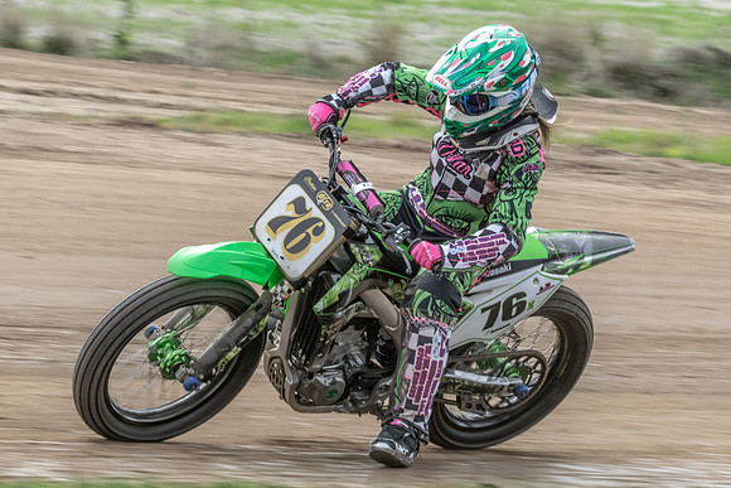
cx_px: 339
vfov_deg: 4.2
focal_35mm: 327
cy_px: 234
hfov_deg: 6.3
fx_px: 6633
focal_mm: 150
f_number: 16
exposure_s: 1/250
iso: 640
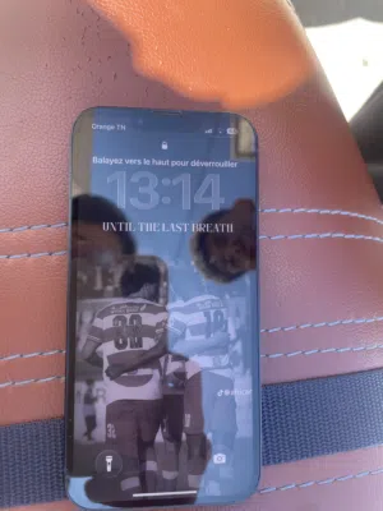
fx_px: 384
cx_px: 192
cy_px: 256
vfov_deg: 67.3
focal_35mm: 26
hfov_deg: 53.1
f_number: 1.6
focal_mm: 4.2
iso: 32
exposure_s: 1/281
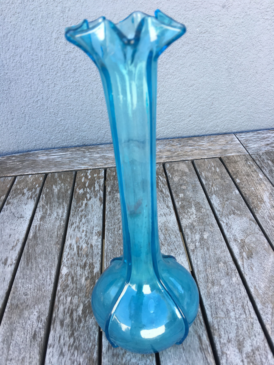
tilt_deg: -33.4
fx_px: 306
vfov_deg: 61.7
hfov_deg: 48.2
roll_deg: +2.9
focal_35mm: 29
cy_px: 182
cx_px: 137
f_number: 2.2
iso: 32
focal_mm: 4.15
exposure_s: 1/100
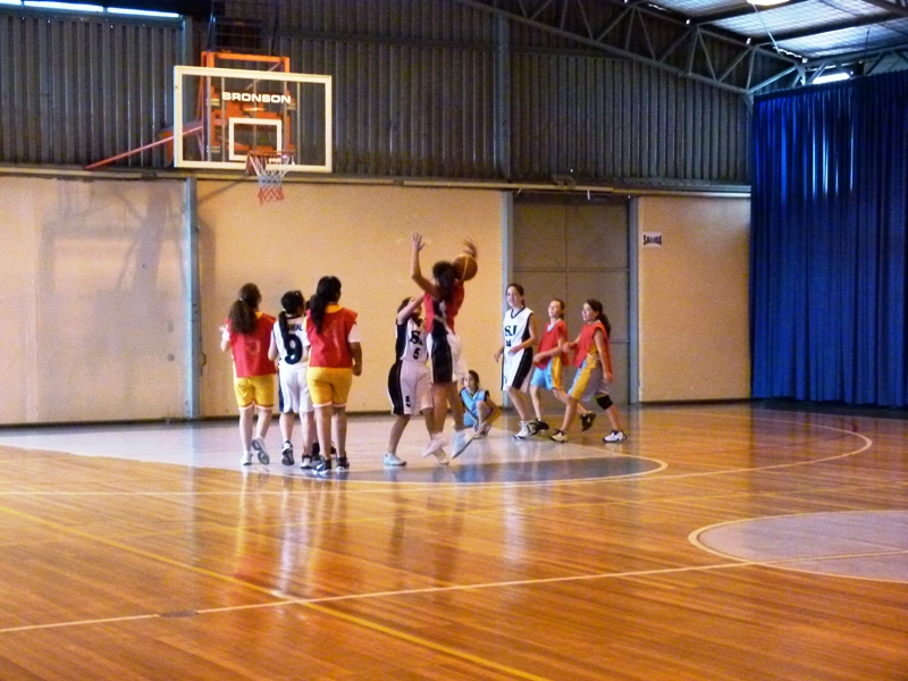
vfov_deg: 20.4
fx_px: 1889
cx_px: 454
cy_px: 340
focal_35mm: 72
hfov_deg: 27.0
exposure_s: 1/80
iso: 800
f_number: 3.3
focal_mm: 12.9
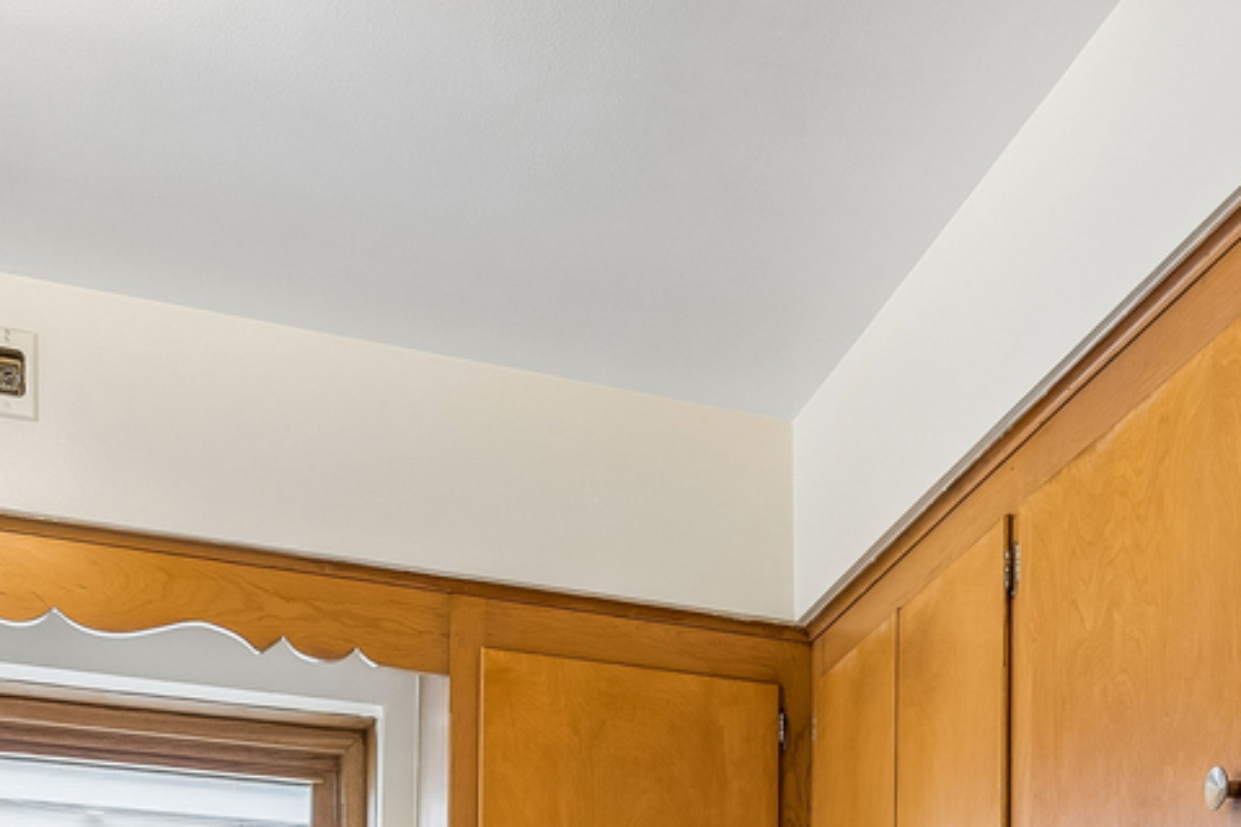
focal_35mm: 54
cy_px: 1323
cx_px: 910
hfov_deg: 36.1
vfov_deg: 20.5
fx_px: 1861
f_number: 8
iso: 400
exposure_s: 1/30
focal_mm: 16
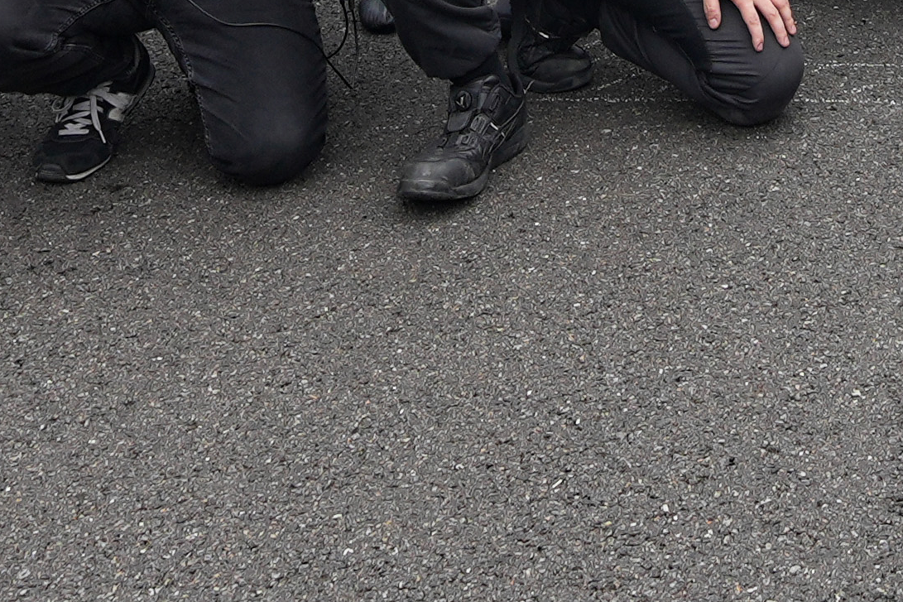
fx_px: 2207
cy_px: -797
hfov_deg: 21.2
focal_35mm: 88
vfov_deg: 12.5
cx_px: 1136
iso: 250
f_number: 6.3
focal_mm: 16
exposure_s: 1/250
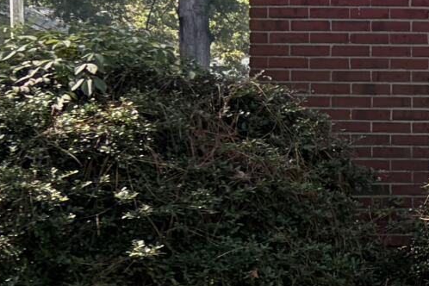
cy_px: 75
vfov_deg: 8.4
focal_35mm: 163
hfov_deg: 10.0
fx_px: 1942
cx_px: 1224
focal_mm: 5.96
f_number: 1.6
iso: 64
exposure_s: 1/552
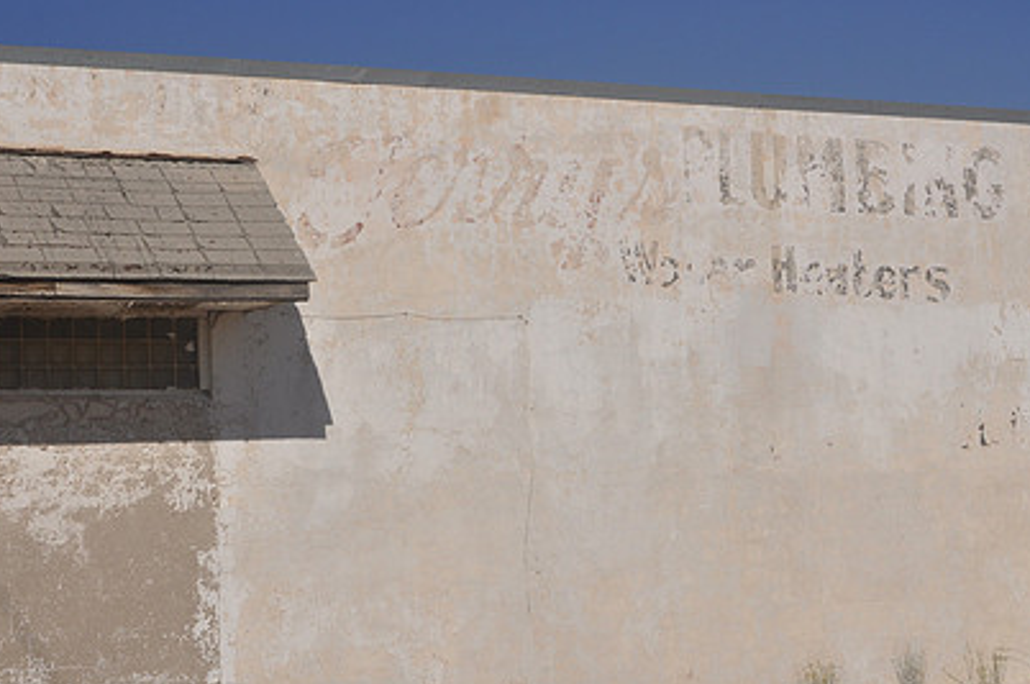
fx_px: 2164
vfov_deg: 17.9
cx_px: 664
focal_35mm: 76
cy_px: 224
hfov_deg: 26.7
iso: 200
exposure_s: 1/320
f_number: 9
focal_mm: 35
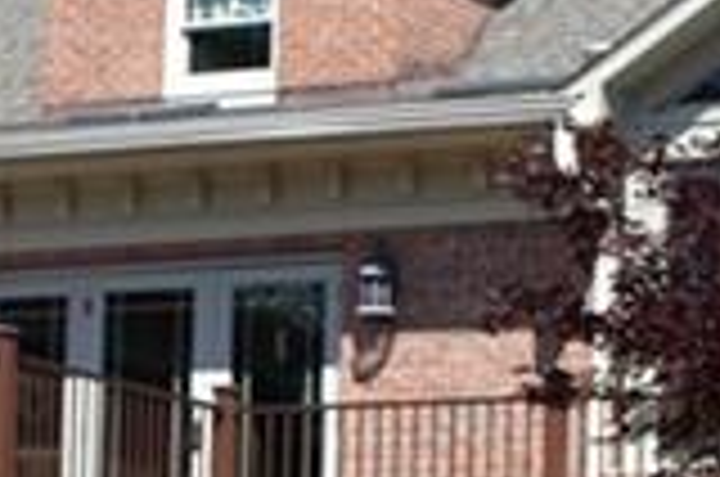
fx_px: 5553
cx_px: 666
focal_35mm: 278
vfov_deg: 4.9
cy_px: 470
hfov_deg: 7.4
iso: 100
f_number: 7.1
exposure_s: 1/200
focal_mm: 29
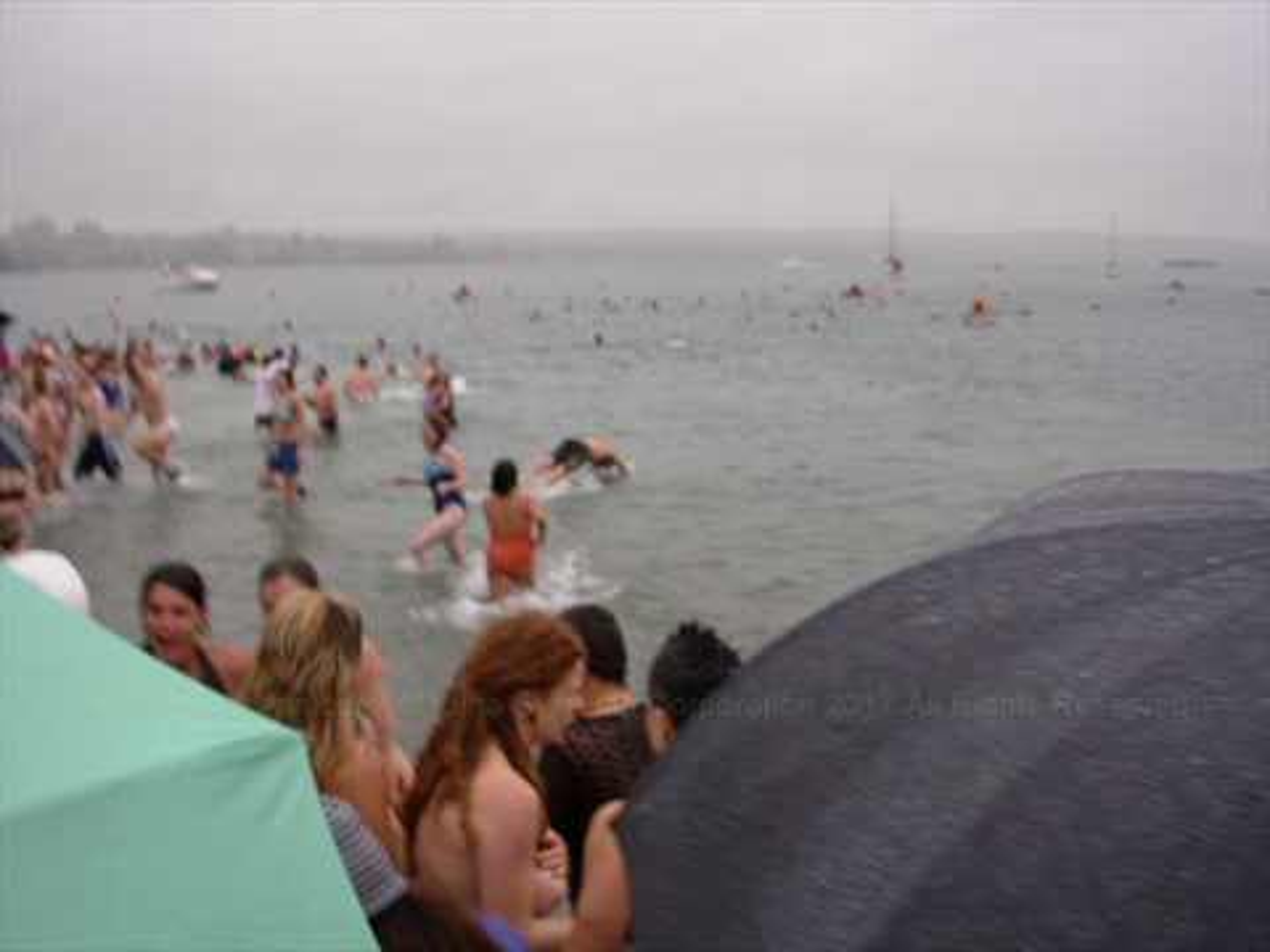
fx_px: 1394
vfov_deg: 37.7
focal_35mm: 38
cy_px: 476
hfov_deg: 49.0
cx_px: 635
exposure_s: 1/41.5
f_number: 2.9
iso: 50
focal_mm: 6.3
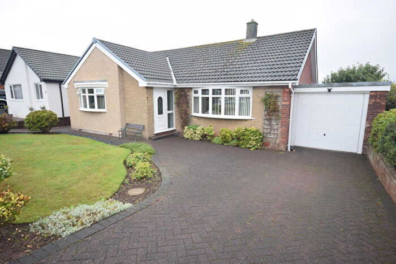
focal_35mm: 20
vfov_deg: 63.2
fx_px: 215
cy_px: 132
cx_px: 198
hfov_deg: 85.4
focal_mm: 13
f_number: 7.1
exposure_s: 1/200
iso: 400
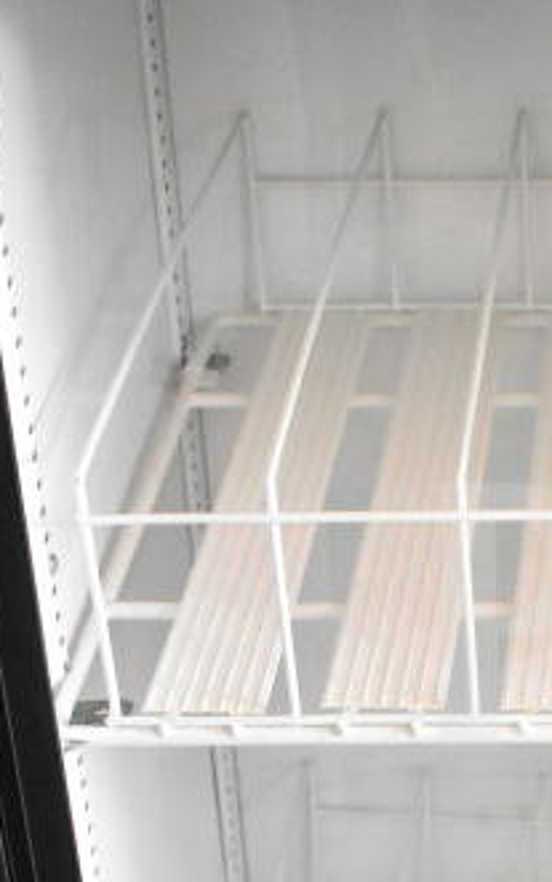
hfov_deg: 16.4
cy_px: 693
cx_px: 669
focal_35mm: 76
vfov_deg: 26.7
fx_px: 1829
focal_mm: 18
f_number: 3.5
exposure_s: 1/30
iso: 9000
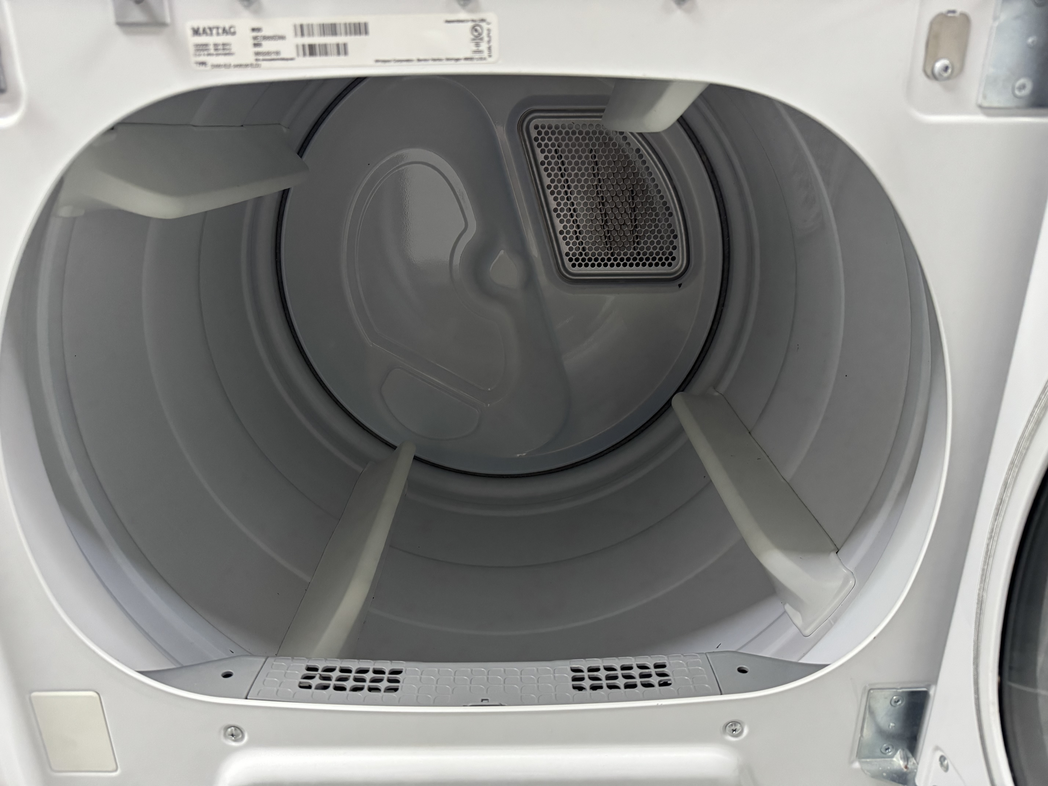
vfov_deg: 56.8
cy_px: 393
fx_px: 727
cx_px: 524
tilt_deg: -20.4
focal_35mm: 24
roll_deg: -0.7
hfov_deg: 71.6
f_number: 1.78
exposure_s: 1/60
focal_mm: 6.76
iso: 640
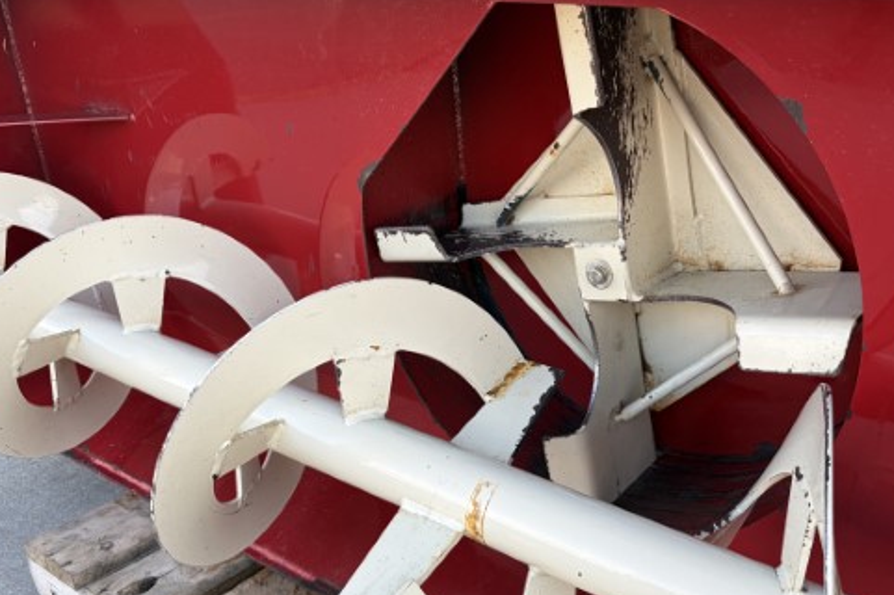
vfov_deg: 36.7
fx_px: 893
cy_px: 351
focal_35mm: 36
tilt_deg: -22.0
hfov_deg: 53.0
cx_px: 506
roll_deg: -1.2
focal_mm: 5.96
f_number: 1.6
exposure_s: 1/322
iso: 50
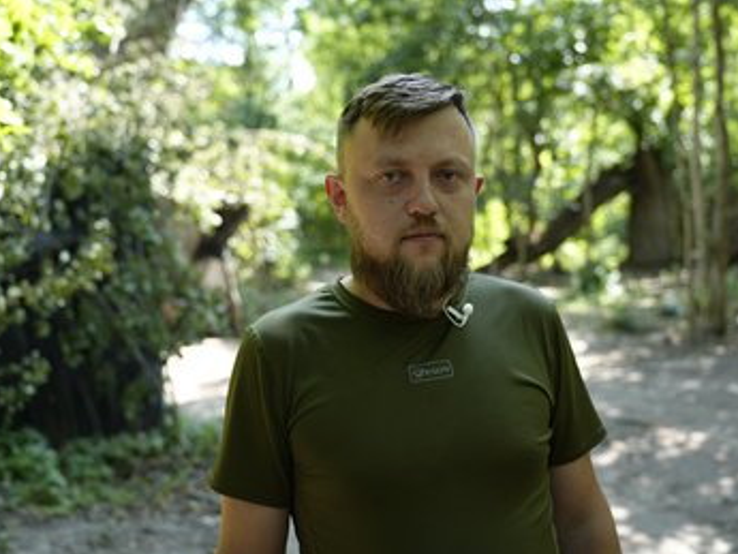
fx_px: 832
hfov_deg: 47.8
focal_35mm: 39
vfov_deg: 36.8
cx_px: 402
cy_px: 282
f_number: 2.8
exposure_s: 1/350
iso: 400
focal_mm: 35
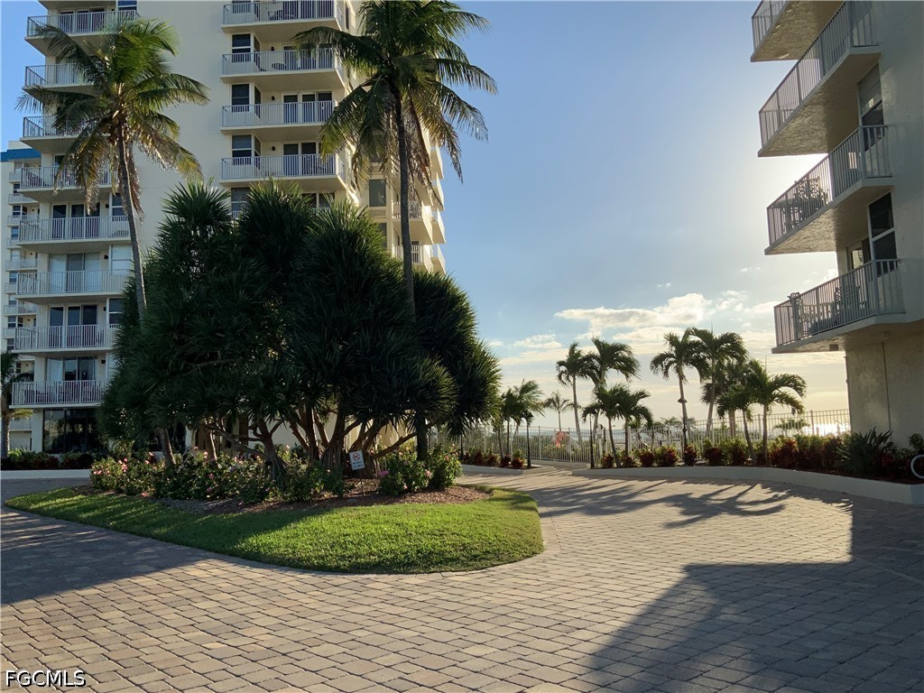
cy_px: 346
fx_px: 774
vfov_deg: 48.2
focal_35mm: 29
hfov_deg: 61.7
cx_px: 462
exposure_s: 1/3125
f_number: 1.8
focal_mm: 3
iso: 20
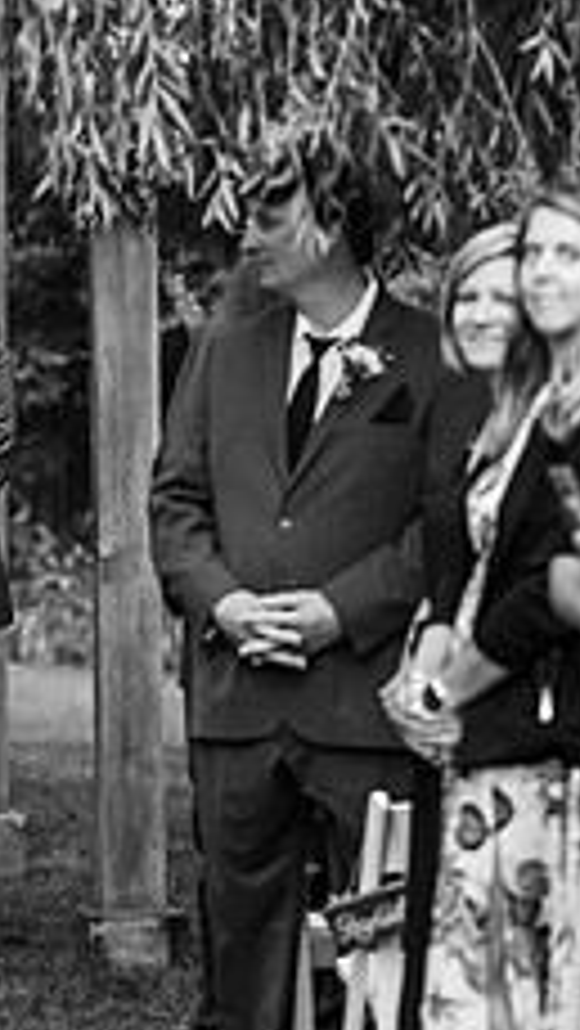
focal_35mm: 230
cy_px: 459
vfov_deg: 9.4
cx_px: -74
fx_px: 6281
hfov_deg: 5.3
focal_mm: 112
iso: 400
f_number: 2.8
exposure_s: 1/1000
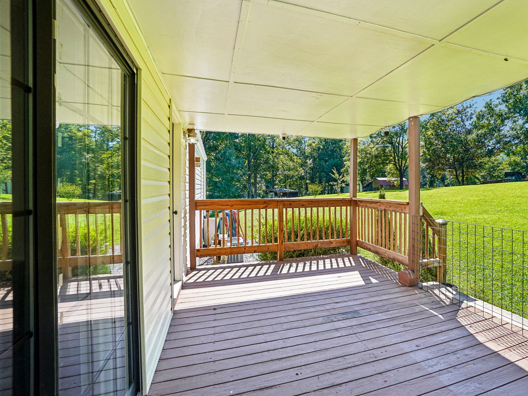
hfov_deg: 86.1
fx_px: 275
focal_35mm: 18
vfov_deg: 71.6
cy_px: 191
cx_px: 329
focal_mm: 10
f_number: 8
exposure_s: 1/100
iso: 100
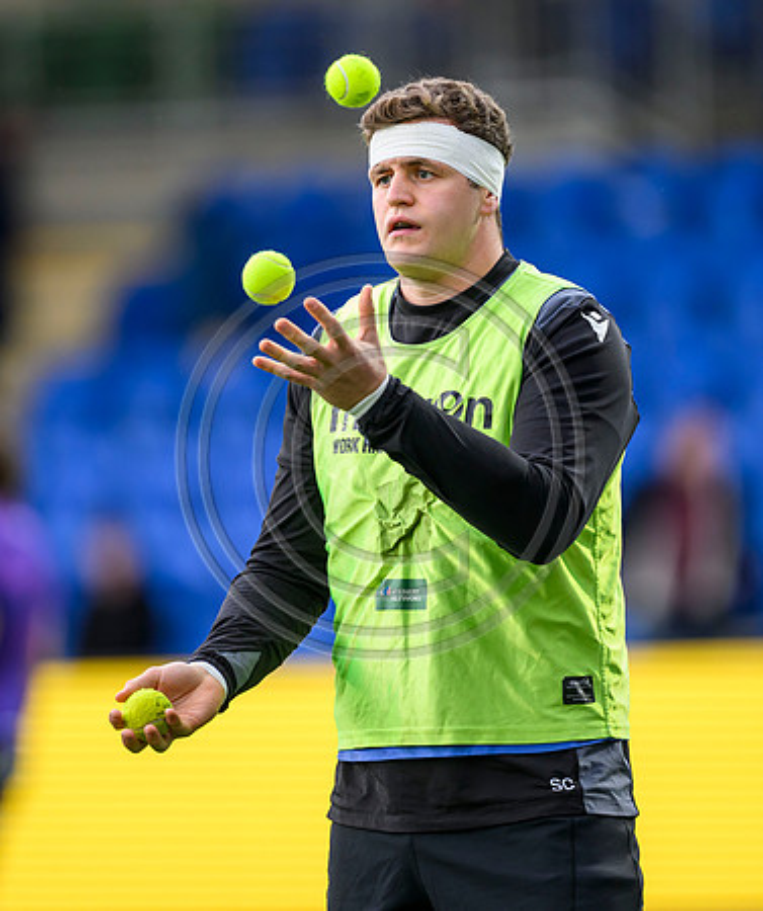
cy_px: 456
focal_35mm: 553
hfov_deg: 2.9
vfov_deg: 3.4
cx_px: 380
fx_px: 15175
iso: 1600
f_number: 3.2
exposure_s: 1/1250
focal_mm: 400
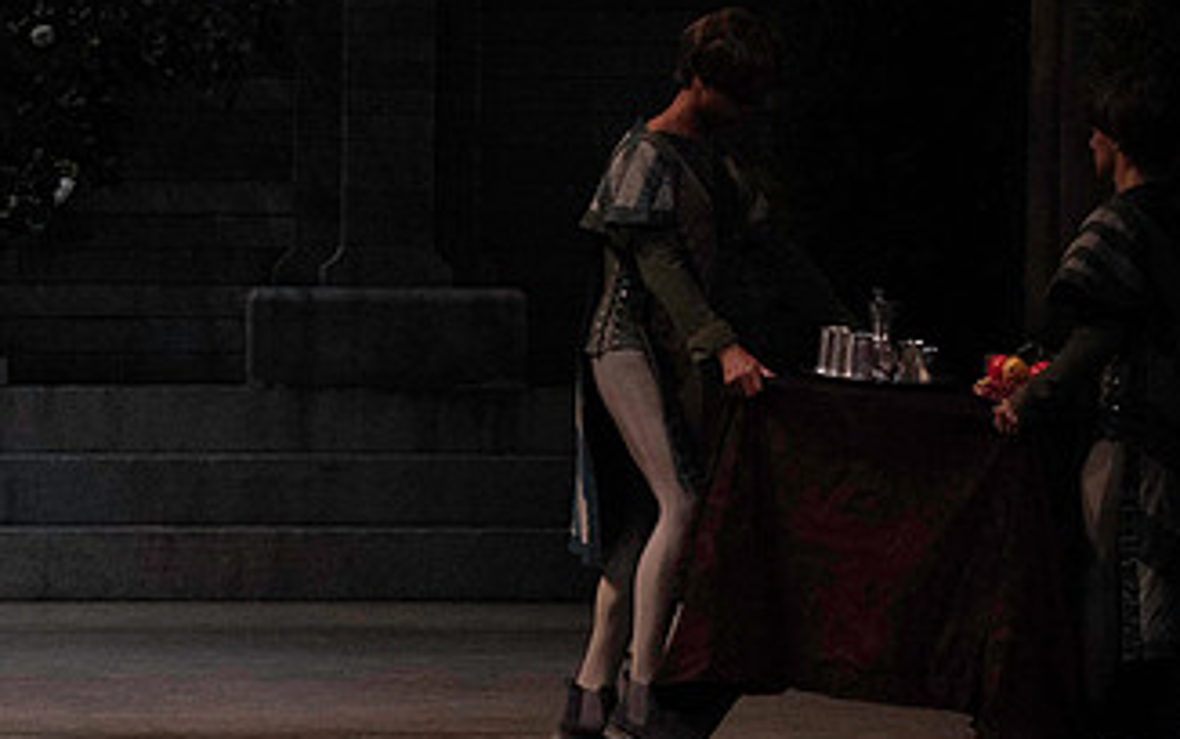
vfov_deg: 4.5
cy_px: 245
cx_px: 489
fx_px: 9458
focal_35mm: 294
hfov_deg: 7.1
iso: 16000
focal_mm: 162
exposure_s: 1/400
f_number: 11
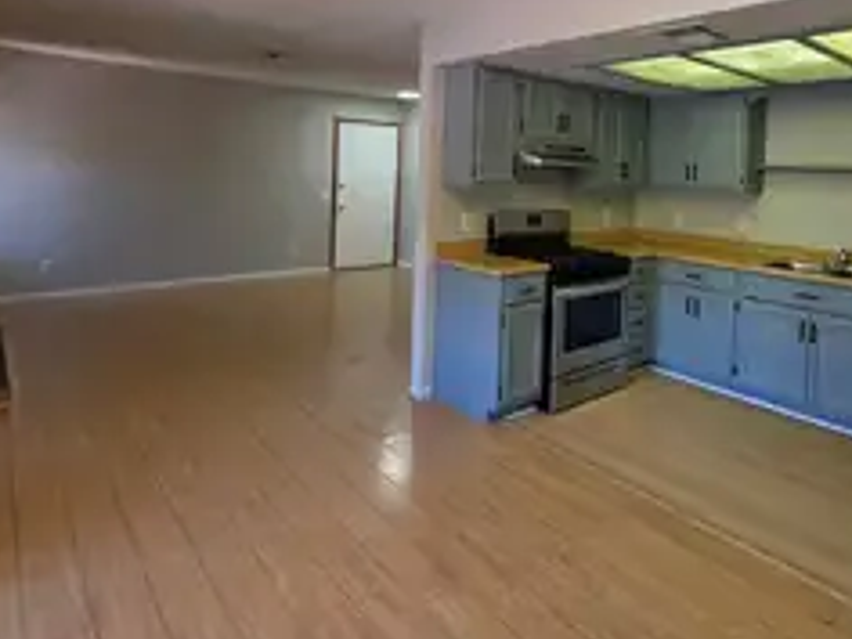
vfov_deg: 58.6
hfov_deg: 75.2
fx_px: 541
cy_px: 177
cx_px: 527
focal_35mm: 22
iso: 64
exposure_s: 1/120
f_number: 1.9
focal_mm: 2.2
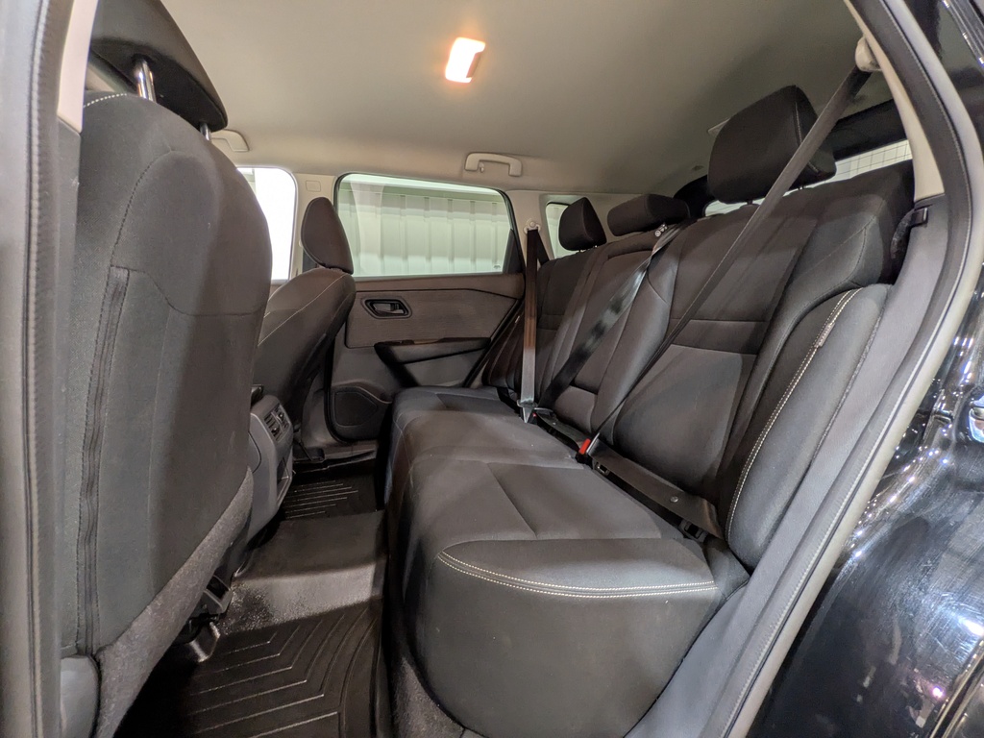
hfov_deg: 102.1
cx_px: 492
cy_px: 369
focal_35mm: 14
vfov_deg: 85.7
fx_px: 398
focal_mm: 1.83
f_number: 2.2
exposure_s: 1/24
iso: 128
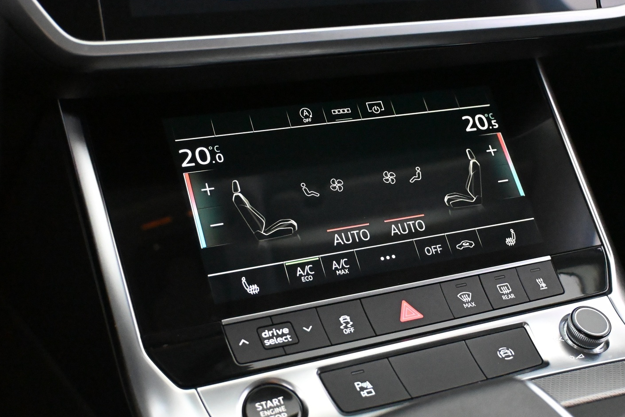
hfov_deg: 41.7
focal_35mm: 47
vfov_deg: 28.5
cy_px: 213
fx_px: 821
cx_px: 337
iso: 11400
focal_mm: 27.5
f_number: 4.5
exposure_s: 1/60
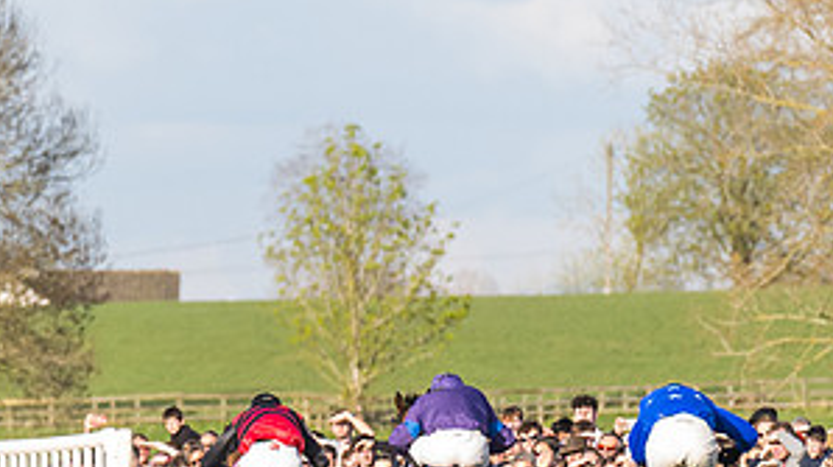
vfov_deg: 1.2
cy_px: 496
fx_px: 23194
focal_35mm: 1051
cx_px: 488
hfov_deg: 2.1
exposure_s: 1/1600
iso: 400
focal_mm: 200
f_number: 4
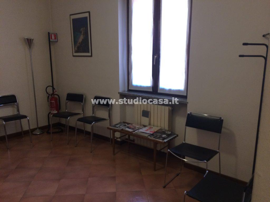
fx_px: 226
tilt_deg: -14.4
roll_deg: -0.3
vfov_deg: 48.2
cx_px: 135
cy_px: 101
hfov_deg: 61.7
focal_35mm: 29
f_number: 2.2
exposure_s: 1/33
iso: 200
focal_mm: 4.15
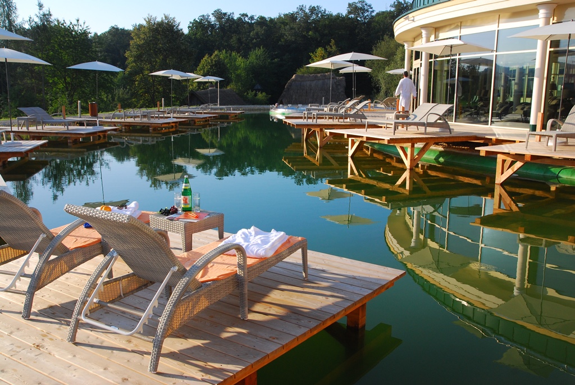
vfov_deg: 37.0
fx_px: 576
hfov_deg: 53.1
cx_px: 288
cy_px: 192
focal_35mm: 36
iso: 400
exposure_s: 1/320
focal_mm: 24
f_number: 9
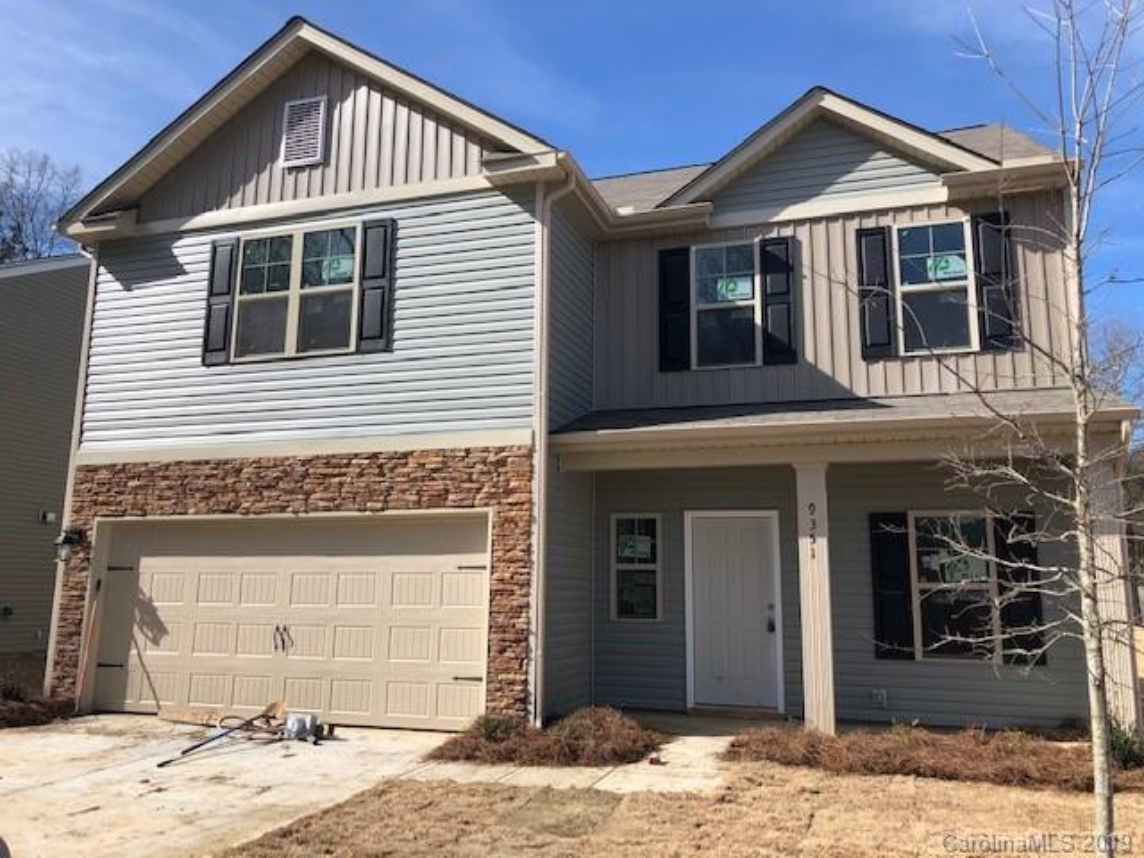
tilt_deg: +10.2
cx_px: 572
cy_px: 429
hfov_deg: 63.4
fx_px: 925
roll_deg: +1.0
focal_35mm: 28
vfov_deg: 49.7
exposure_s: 1/1548
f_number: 1.8
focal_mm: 3.99
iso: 20
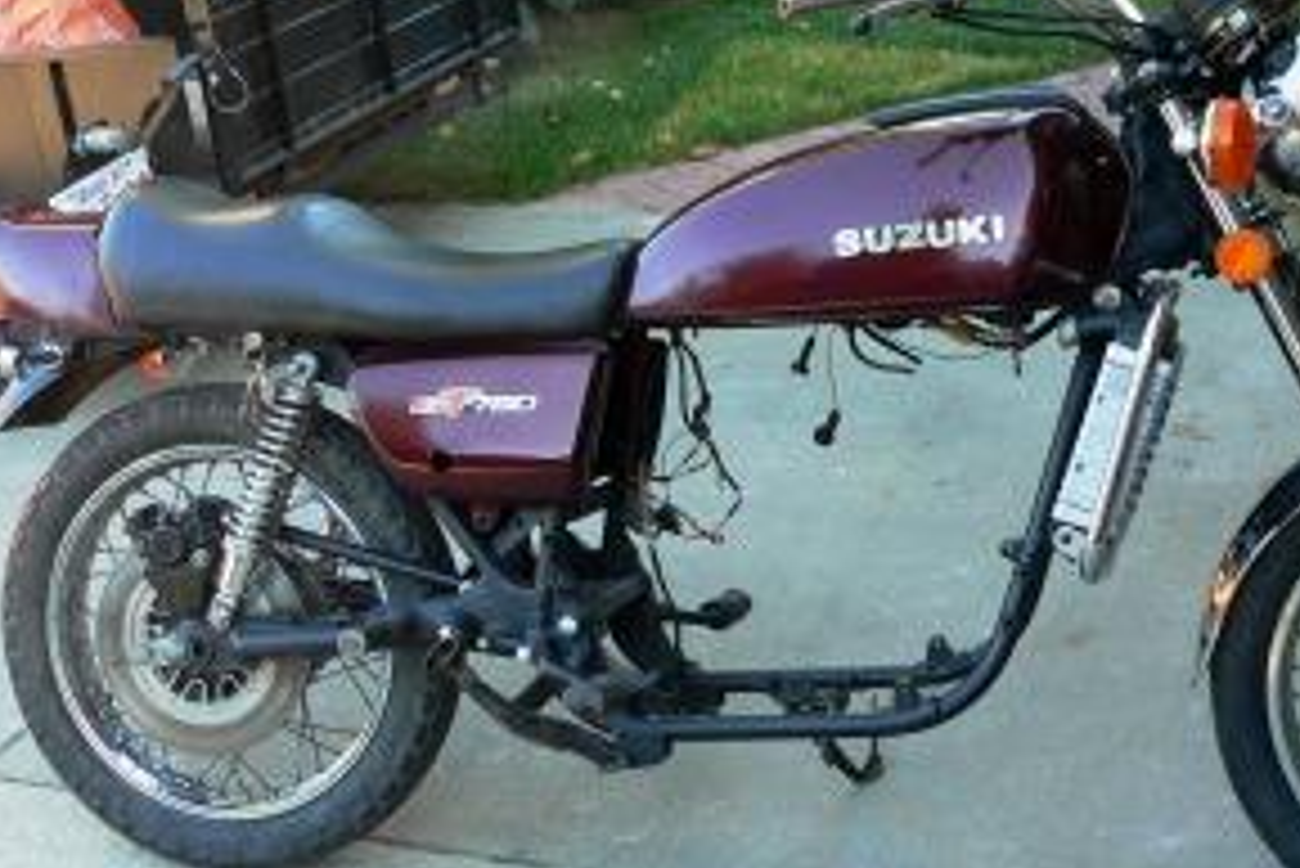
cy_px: 477
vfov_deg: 23.4
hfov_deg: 34.3
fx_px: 2095
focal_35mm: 58
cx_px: 823
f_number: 2.8
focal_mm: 6
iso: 100
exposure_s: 1/60
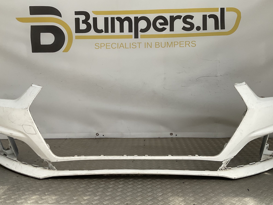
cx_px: 136
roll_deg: -0.3
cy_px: 102
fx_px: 292
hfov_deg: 50.1
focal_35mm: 37
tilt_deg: -6.4
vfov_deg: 38.7
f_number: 1.8
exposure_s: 1/613
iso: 16
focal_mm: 3
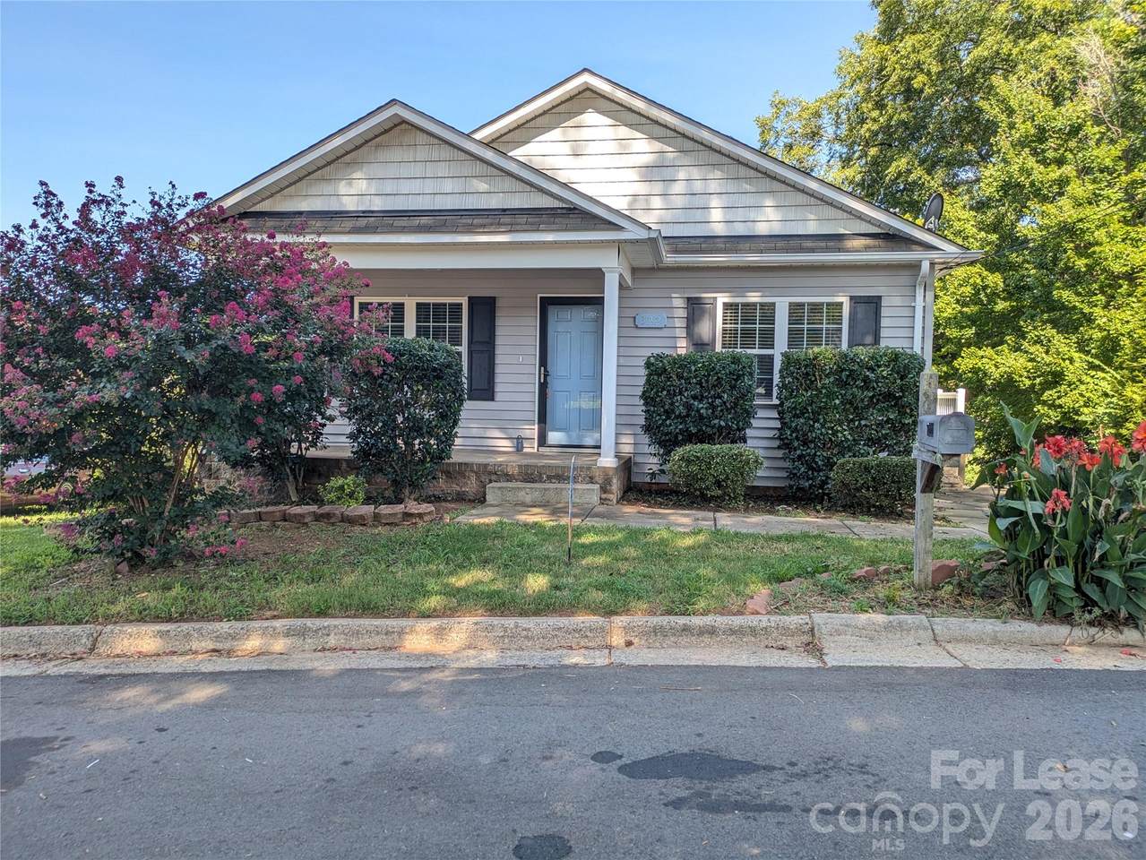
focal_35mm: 25
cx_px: 573
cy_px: 430
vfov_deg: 54.9
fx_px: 828
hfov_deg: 69.4
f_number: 1.89
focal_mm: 5.43
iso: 45
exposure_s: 1/629
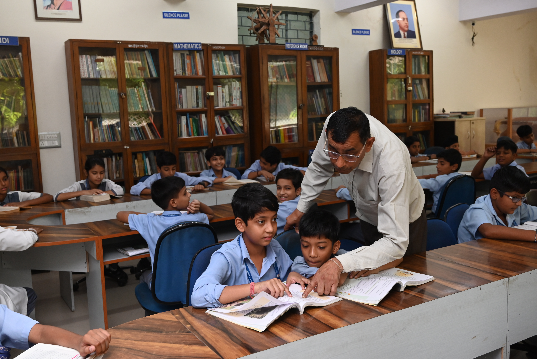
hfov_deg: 54.4
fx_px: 522
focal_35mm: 35
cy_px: 180
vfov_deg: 37.9
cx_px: 268
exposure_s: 1/100
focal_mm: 35
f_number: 5.6
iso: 1600
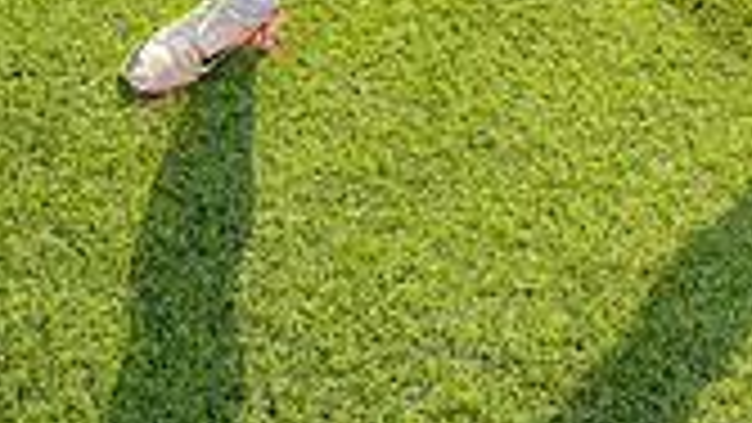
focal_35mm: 116
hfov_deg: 18.3
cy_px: -562
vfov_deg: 9.4
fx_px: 2313
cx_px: 576
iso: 320
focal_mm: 41
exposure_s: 1/250
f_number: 10
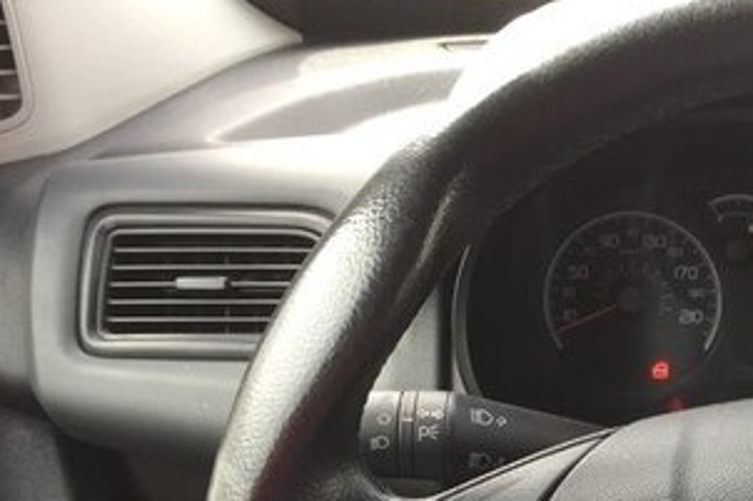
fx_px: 1380
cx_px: 800
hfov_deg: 28.2
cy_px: 540
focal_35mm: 66
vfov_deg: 19.8
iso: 50
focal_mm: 4.15
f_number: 2.2
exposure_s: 1/100
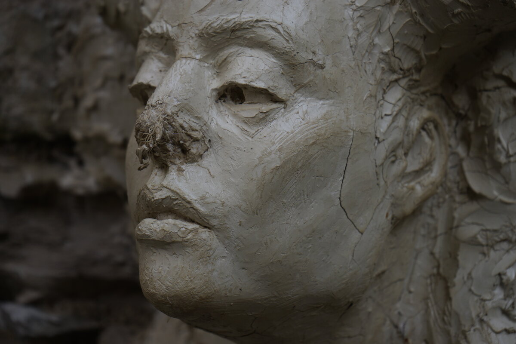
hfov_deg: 28.8
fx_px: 1003
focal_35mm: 70
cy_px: 172
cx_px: 258
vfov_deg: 19.5
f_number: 5.6
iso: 250
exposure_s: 1/125
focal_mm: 70
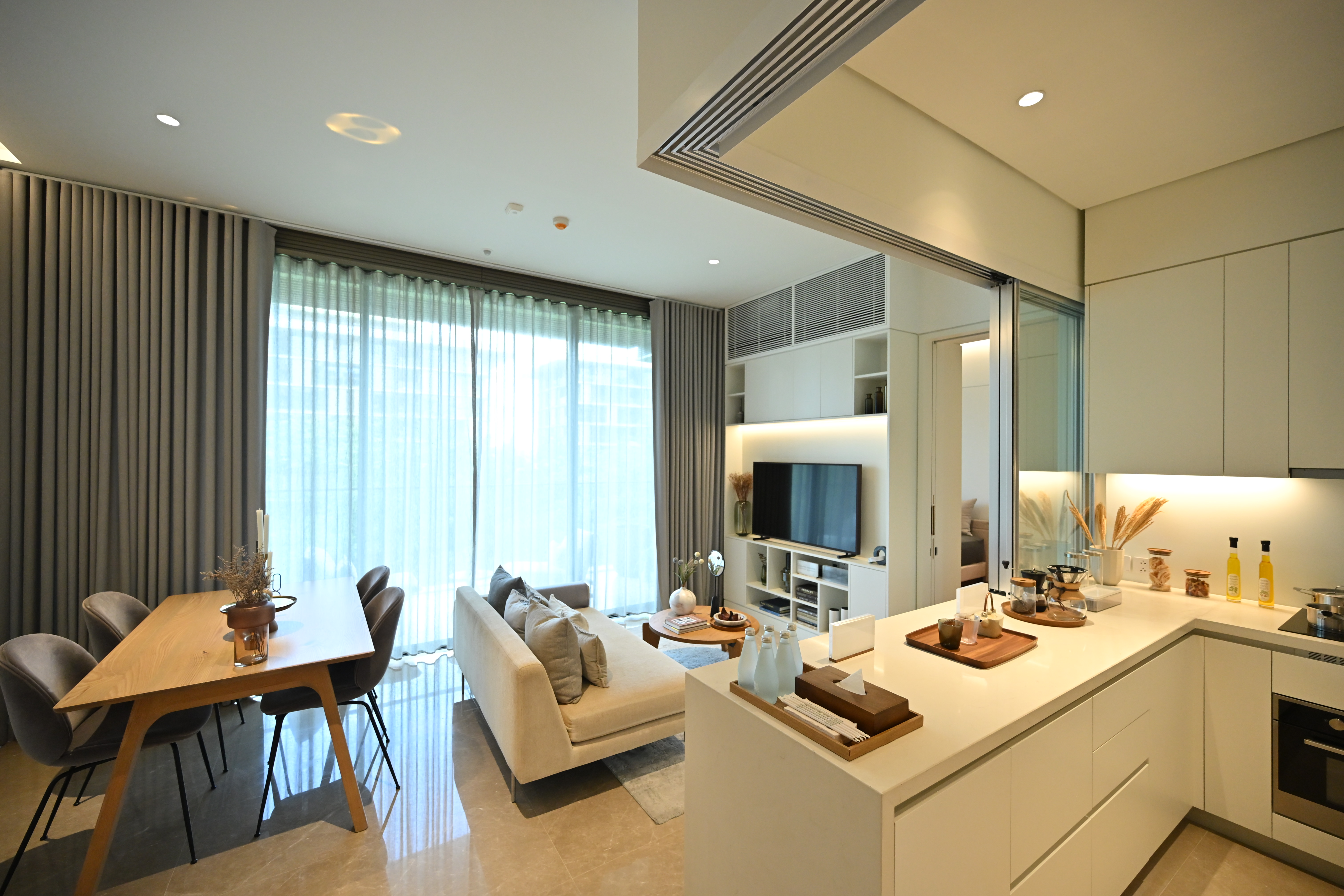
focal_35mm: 14
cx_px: 672
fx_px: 523
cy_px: 448
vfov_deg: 81.2
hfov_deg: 104.3
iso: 2000
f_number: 4
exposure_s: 1/160
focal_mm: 14
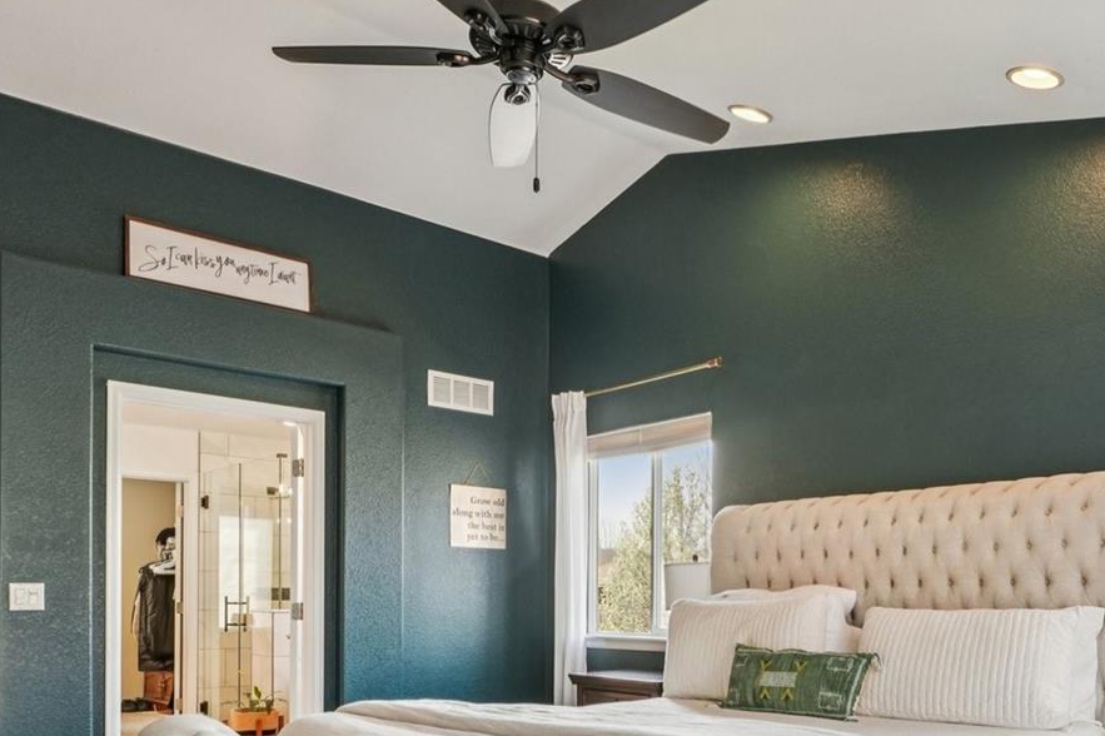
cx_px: 805
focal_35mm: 30
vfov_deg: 41.4
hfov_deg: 59.4
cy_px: 613
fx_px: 918
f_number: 8
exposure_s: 1/30
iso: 200
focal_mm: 11
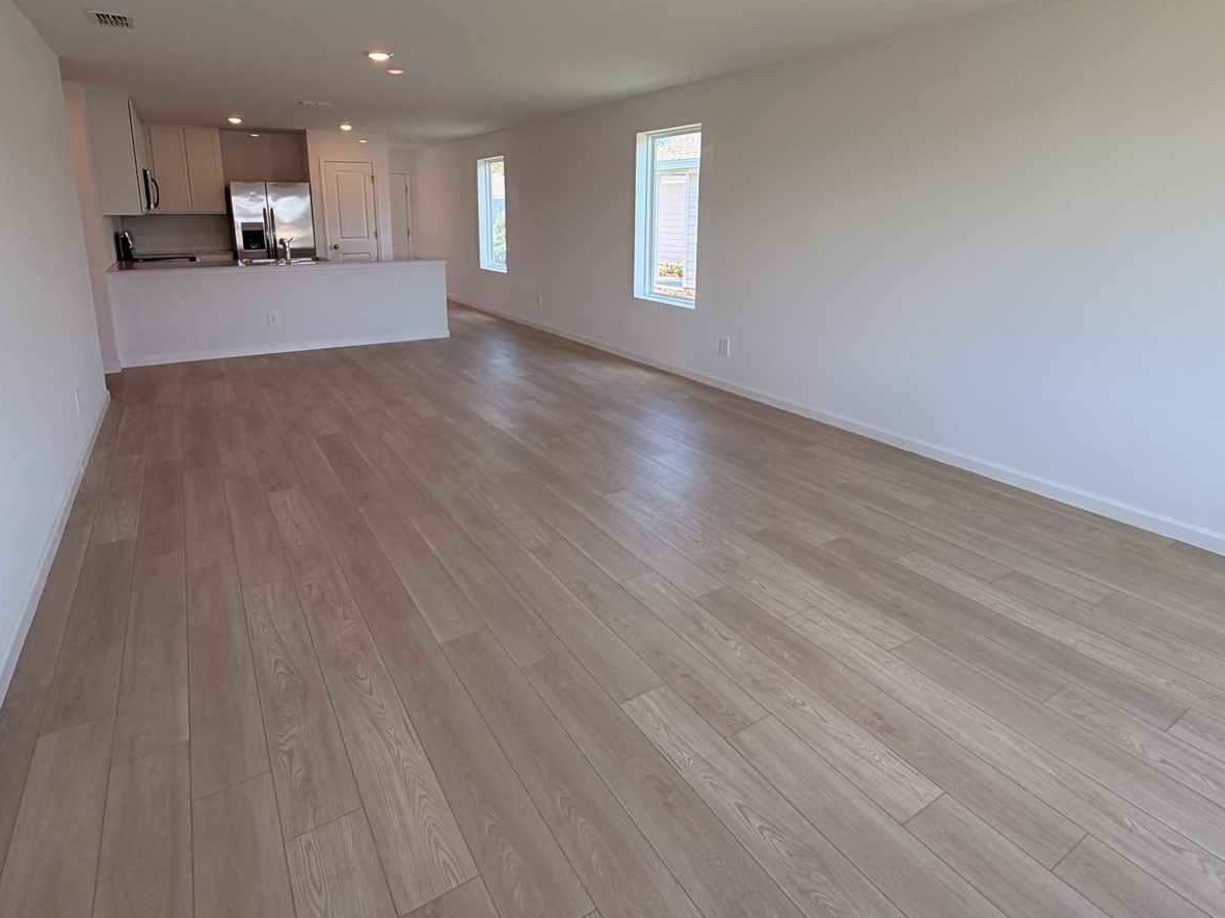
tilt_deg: -10.1
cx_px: 593
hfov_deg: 84.6
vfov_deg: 67.6
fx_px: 672
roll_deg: +0.1
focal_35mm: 19
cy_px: 343
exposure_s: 1/130
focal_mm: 2.22
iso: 64
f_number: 2.2
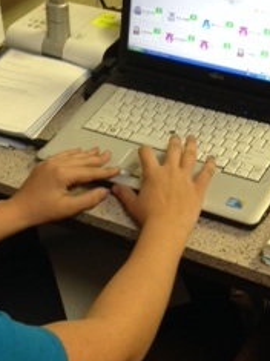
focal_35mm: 90
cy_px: 154
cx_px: 89
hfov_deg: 16.4
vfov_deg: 21.8
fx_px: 937
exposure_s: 1/20
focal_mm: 4.12
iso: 100
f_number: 2.4
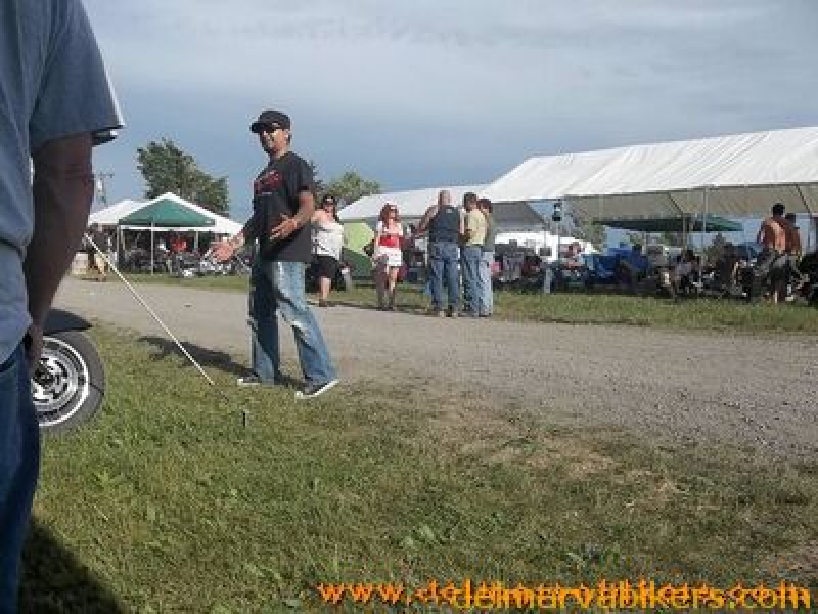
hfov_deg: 65.3
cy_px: 307
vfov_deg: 51.4
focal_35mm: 27
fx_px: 638
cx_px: 409
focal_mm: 4.9
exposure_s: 1/250
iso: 80
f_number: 8.9
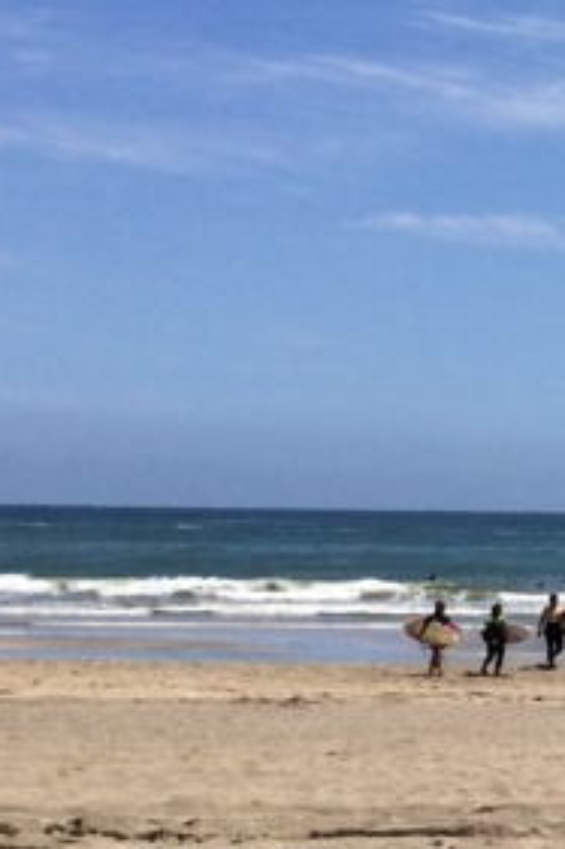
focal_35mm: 110
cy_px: 526
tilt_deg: -1.6
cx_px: 1387
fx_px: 2593
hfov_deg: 10.6
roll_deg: -0.6
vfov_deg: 18.6
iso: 32
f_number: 2.2
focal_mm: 4.15
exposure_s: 1/4115
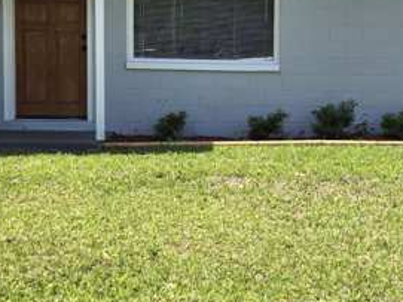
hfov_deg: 28.4
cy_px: 94
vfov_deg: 21.5
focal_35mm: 68
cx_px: 269
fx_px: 791
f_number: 1.8
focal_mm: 5.4
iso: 25
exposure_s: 1/1930
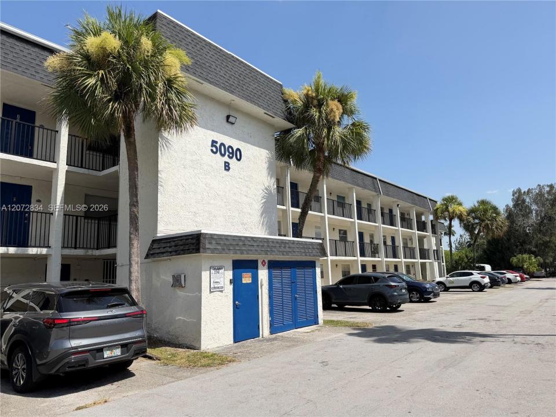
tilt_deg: +8.8
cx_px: 278
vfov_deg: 56.8
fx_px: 385
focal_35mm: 24
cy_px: 208
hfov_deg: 71.6
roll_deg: +2.6
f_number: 1.78
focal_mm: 6.76
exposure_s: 1/4405
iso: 80
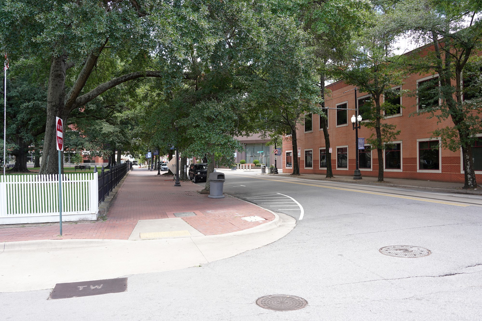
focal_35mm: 30
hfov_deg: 61.9
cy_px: 160
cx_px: 241
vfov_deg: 43.6
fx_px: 402
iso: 200
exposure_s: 1/100
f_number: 5.6
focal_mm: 30
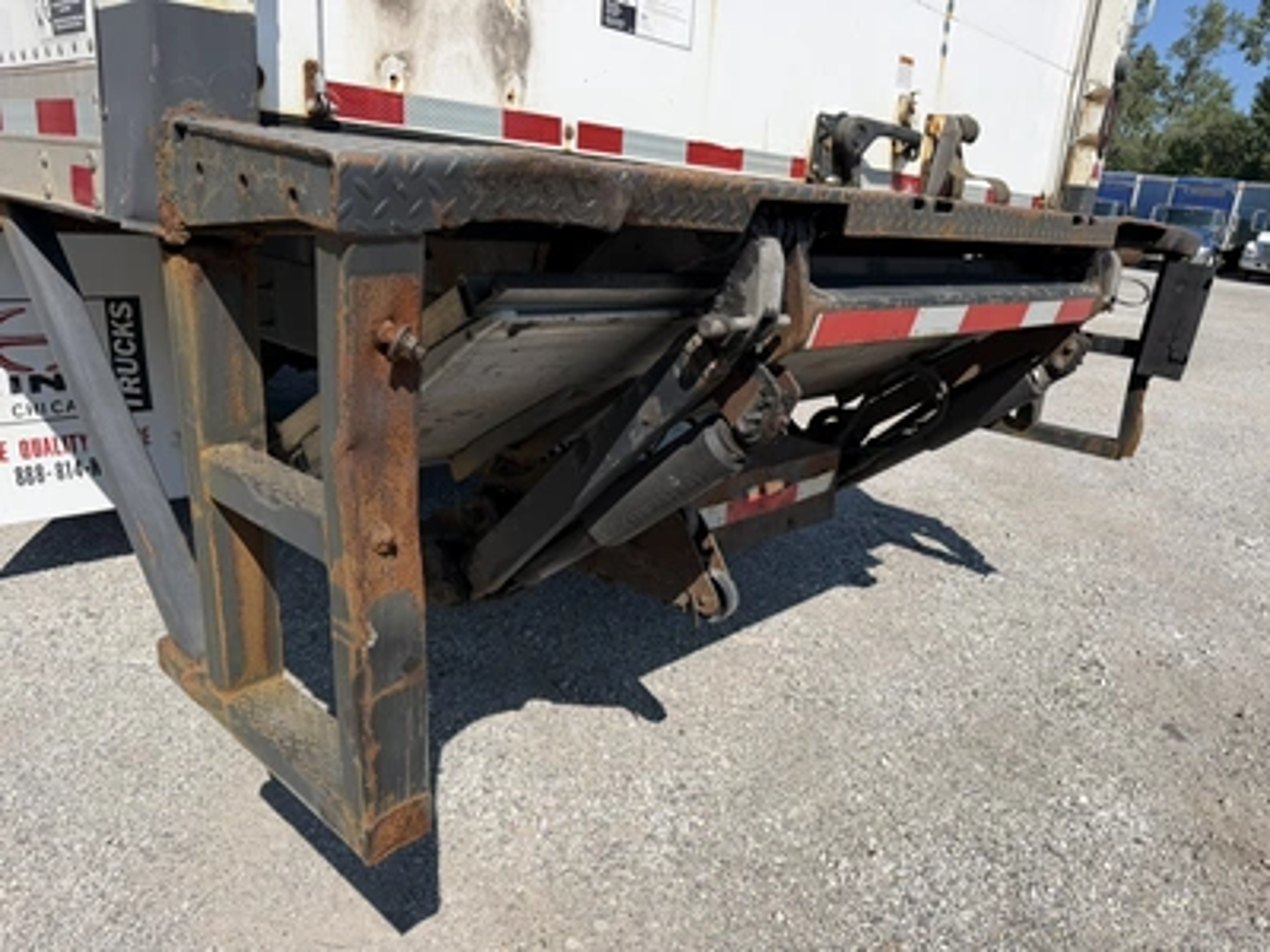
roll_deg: -3.9
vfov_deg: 56.8
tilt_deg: -19.1
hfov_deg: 71.6
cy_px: 476
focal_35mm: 24
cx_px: 635
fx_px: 881
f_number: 1.78
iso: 80
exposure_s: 1/4975
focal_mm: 6.76
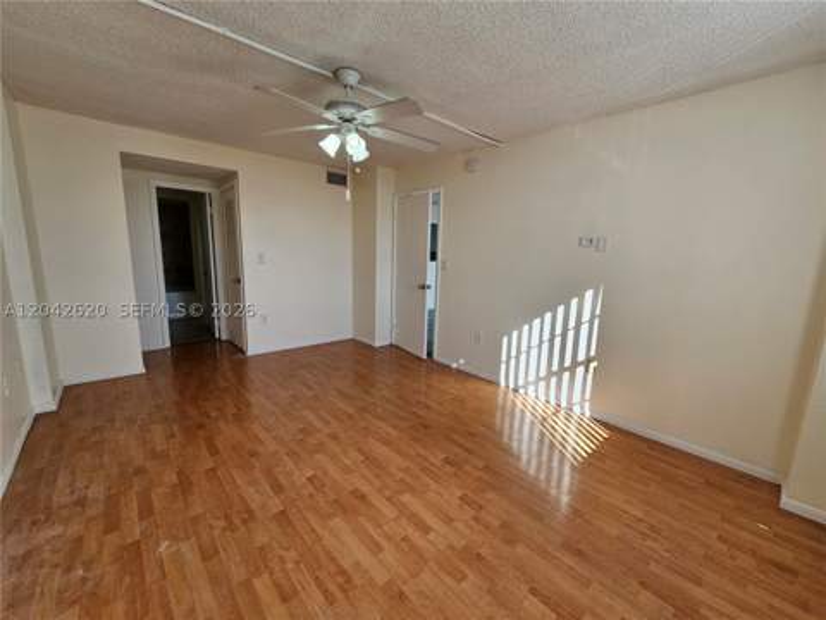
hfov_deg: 106.2
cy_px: 310
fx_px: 310
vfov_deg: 89.9
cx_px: 413
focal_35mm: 13
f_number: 2.2
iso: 125
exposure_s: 1/359
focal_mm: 2.2
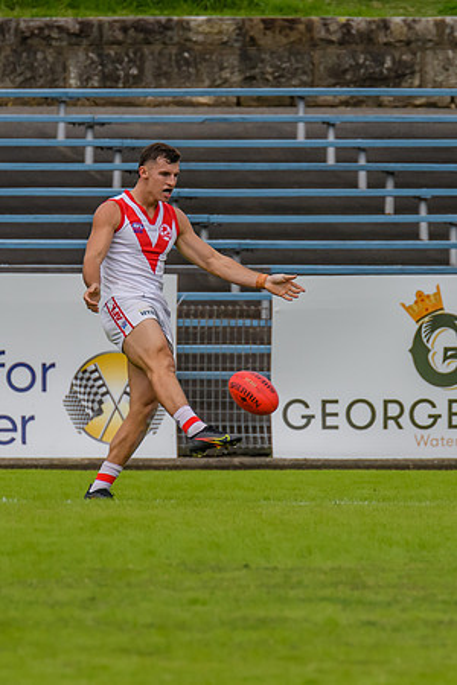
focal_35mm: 1127
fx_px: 21451
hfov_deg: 1.2
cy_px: 348
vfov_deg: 1.8
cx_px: 309
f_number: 8
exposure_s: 1/2500
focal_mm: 420
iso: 800
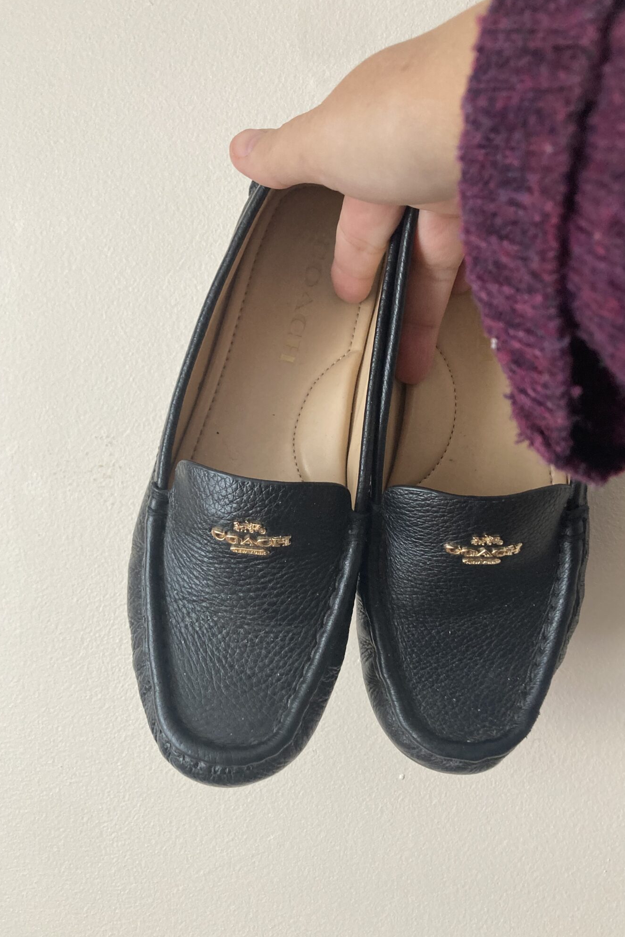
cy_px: 472
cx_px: 336
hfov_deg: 43.6
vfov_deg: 61.9
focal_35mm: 30
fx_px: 781
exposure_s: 1/60
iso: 160
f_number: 1.8
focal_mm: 3.99
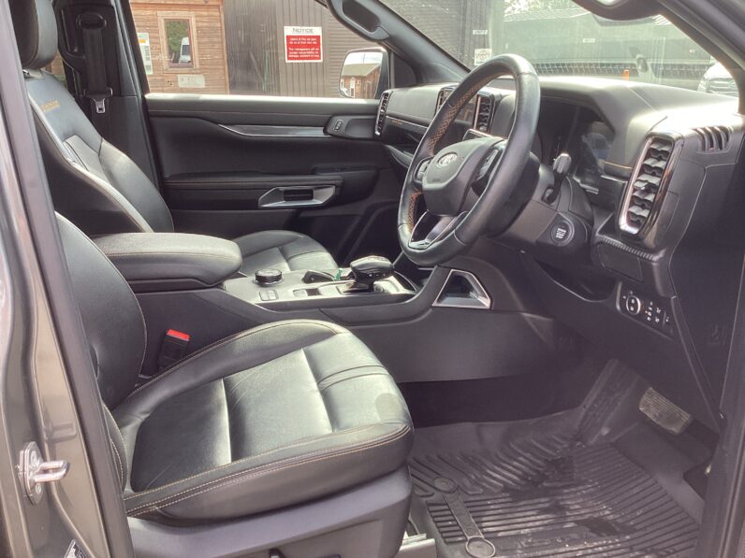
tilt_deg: -19.1
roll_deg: +1.3
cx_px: 372
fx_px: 667
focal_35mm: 31
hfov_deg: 58.4
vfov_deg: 45.4
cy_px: 279
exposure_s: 1/120
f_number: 2.4
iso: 40
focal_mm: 3.3
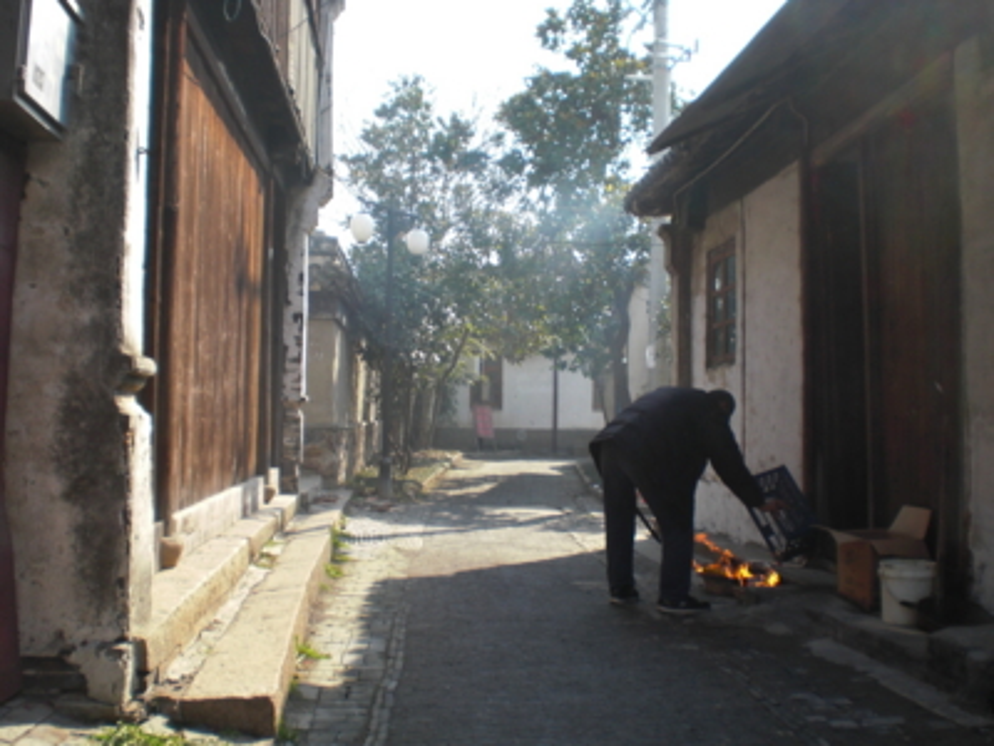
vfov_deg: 37.7
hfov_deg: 49.0
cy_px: 373
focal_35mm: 38
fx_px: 1091
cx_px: 497
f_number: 3.1
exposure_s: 1/320
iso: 64
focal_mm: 6.3
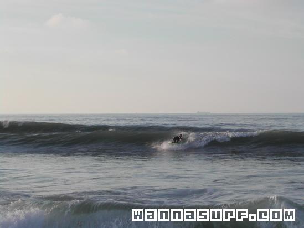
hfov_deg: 17.3
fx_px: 1001
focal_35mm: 114
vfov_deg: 13.0
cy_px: 114
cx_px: 152
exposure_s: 1/572
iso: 100
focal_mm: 24
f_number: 4.9
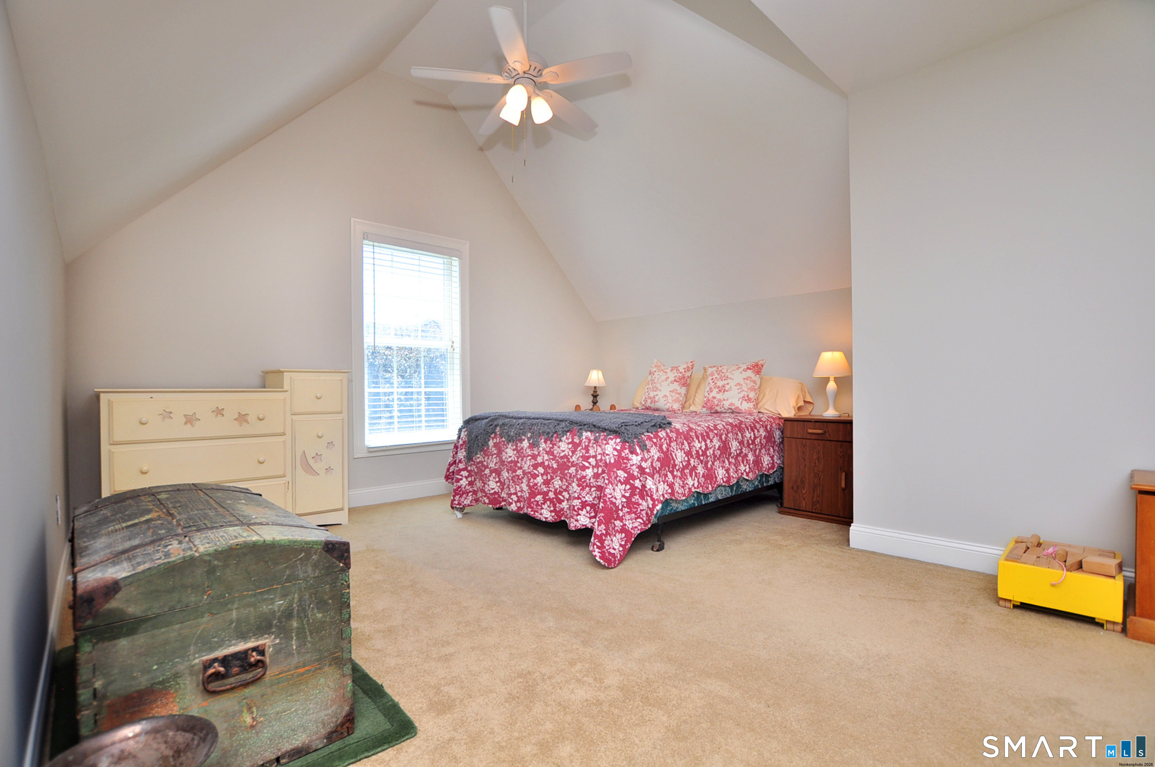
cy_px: 384
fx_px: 481
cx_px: 578
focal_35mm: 15
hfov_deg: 100.5
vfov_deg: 77.2
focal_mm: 10
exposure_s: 1/160
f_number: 4
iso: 200
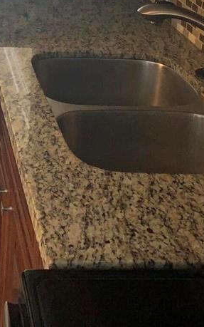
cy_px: -38
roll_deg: -1.6
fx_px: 640
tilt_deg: -10.6
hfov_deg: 17.3
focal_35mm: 72
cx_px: -43
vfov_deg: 26.2
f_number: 1.8
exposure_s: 1/60
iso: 125
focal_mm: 4.25
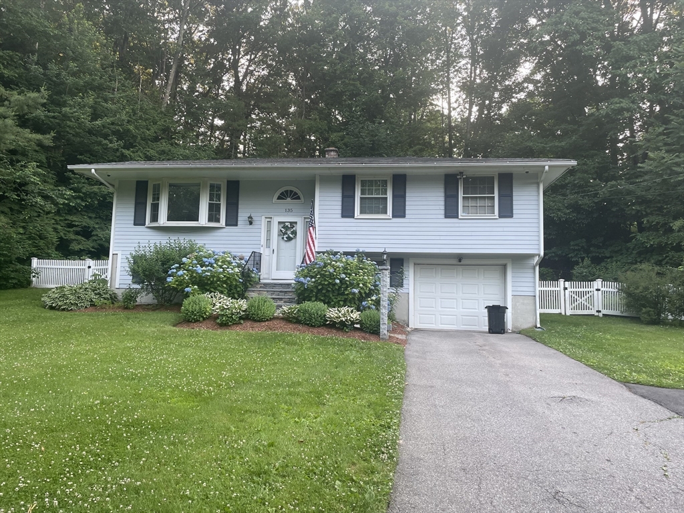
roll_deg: -1.1
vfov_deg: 53.1
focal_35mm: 26
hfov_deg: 67.3
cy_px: 256
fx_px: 514
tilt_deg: +7.2
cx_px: 342
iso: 50
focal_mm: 4.2
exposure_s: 1/121
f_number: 1.6
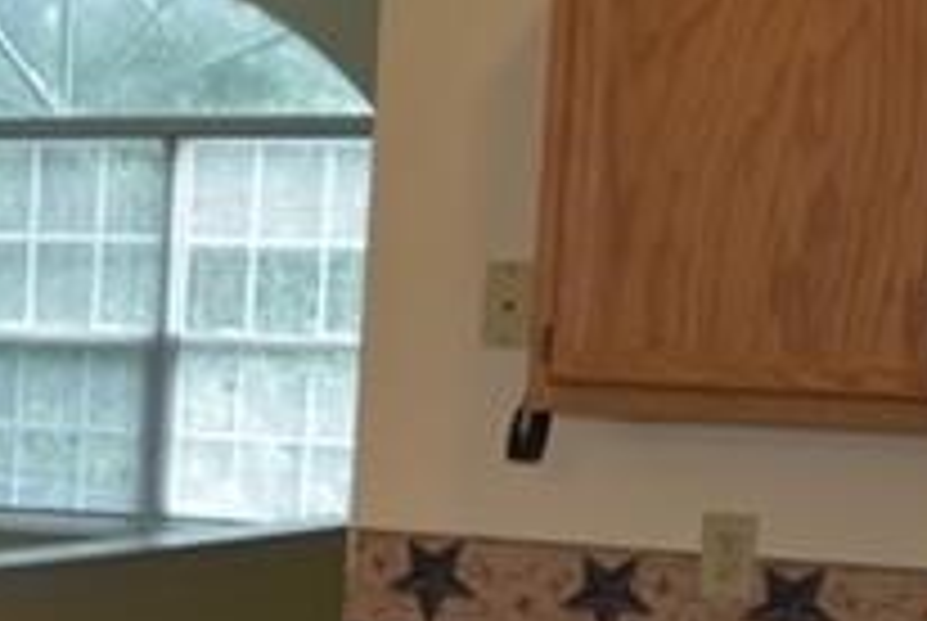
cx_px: -882
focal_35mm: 134
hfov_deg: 13.3
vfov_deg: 9.9
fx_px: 3455
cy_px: 950
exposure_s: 1/60
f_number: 4
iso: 250
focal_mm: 18
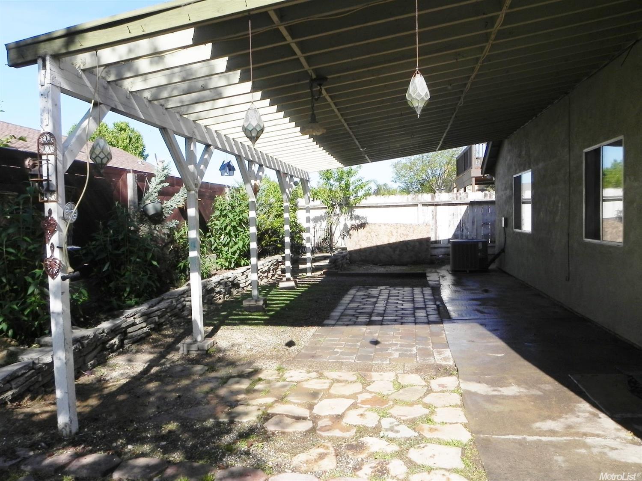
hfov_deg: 67.3
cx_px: 321
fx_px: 482
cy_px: 240
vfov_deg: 53.0
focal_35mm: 26
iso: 160
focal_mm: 4.6
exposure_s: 1/346
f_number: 6.3
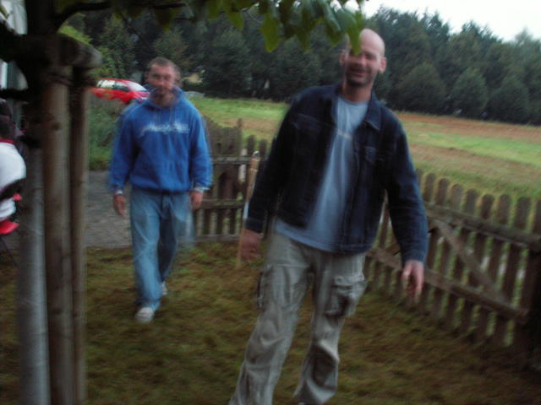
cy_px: 202
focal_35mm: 35
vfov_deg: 40.7
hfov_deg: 52.6
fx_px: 547
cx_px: 270
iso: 100
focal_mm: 5.86
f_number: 2.8
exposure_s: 1/2.5
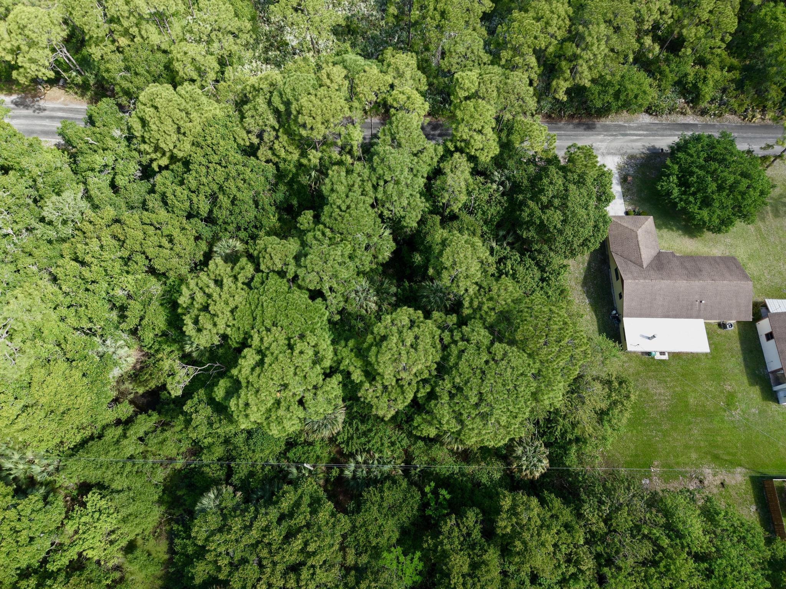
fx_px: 545
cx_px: 393
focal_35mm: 24
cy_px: 294
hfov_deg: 71.6
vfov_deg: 56.8
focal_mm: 8.67
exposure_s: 1/125
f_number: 1.8
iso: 100
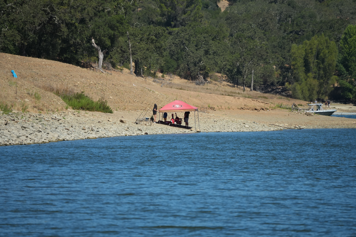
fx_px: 3955
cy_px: 118
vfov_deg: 3.4
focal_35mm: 400
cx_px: 178
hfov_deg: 5.2
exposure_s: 1/2500
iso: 640
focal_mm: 400
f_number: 6.3
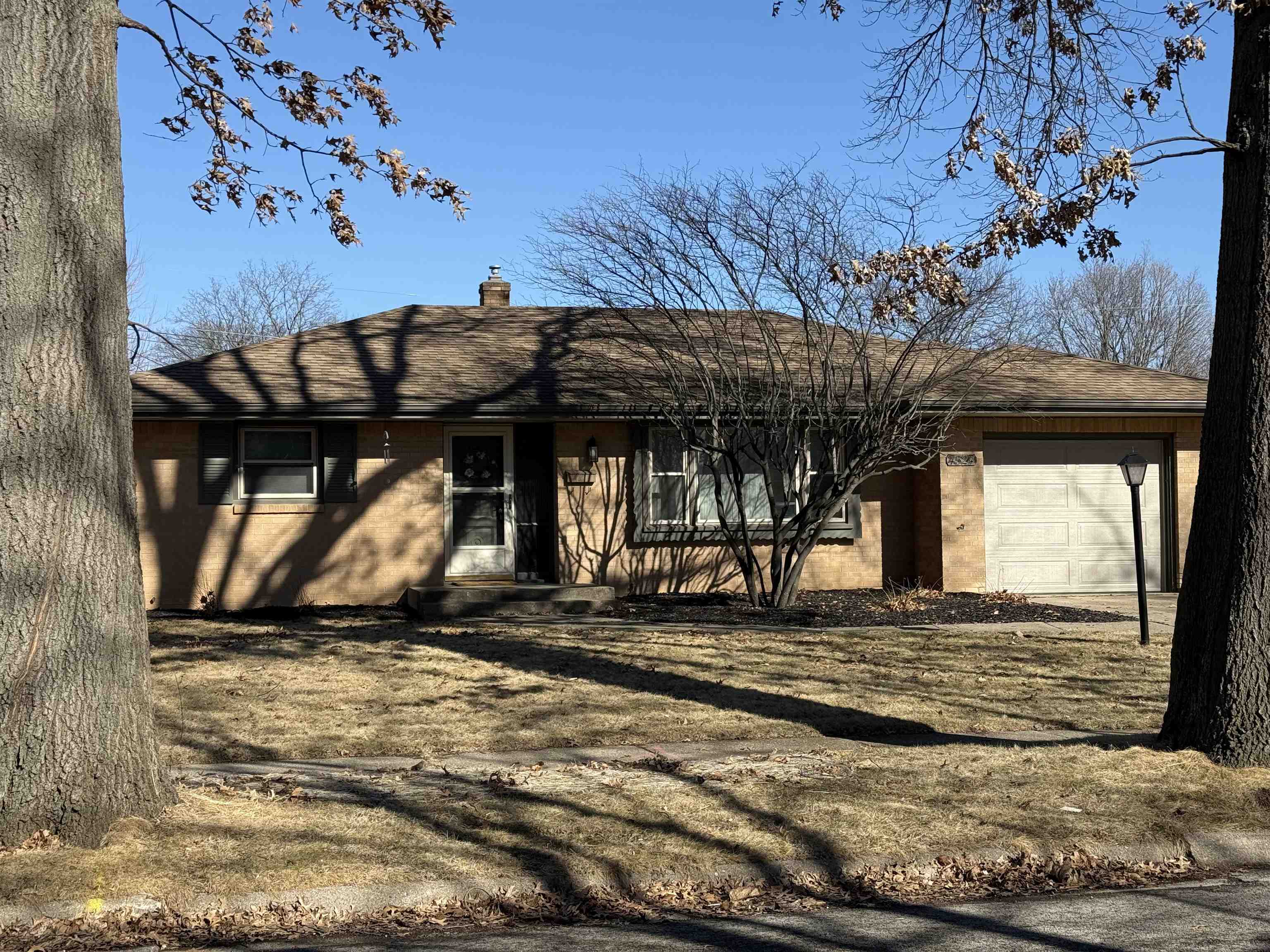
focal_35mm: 48
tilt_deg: +2.4
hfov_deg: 39.7
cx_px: 635
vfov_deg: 30.3
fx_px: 1761
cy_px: 476
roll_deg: +1.4
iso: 64
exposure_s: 1/3534
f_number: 1.78
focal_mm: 6.76
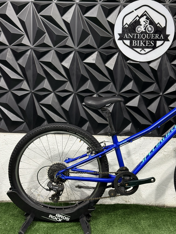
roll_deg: -2.8
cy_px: 117
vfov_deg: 39.7
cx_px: 88
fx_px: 325
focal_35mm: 48
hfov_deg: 30.3
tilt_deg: -6.5
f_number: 1.78
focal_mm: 6.76
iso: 250
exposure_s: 1/60
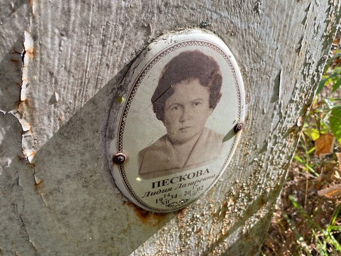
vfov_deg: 53.1
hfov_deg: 67.3
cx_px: 170
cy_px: 128
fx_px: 256
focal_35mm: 26
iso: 32
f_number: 1.8
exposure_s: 1/432
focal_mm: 4.25
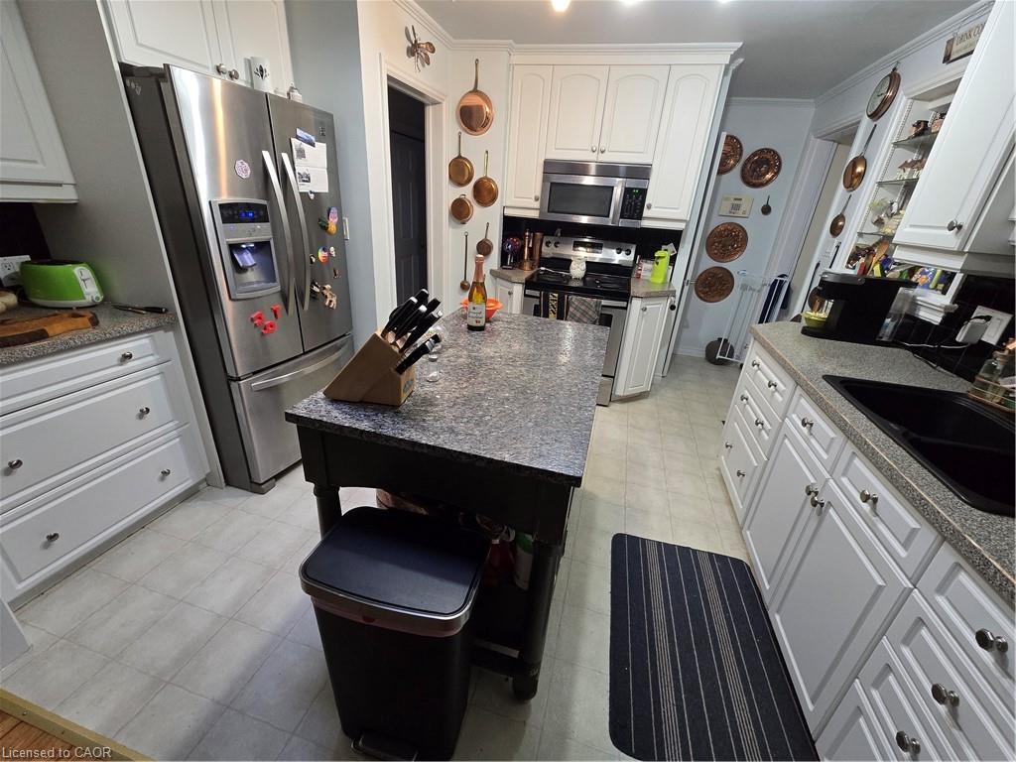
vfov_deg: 89.9
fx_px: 382
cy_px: 381
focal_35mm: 13
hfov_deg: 106.2
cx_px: 508
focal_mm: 2.2
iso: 400
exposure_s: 1/60
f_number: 2.2
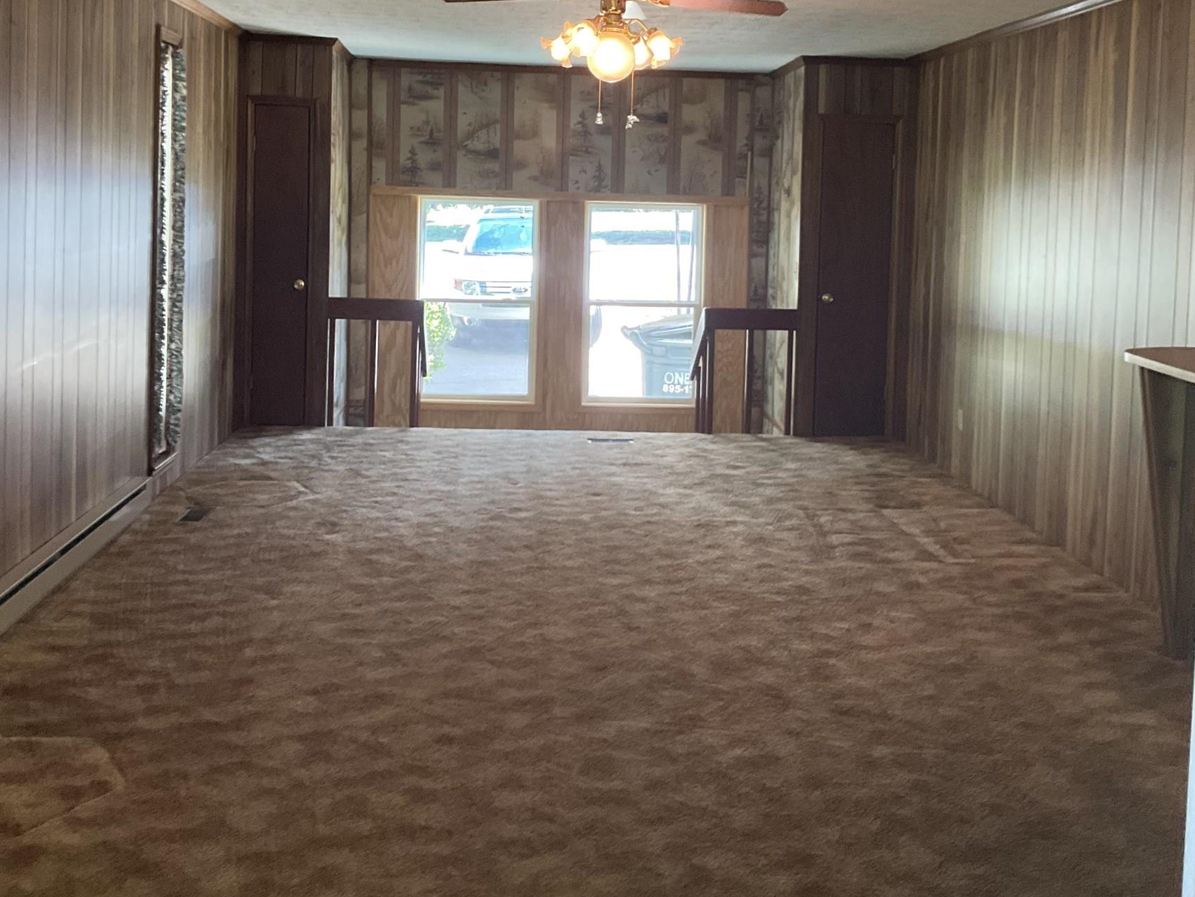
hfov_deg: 47.9
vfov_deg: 36.3
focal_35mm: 39
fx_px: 1346
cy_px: 270
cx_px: 600
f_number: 1.8
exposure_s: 1/60
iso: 125
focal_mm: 3
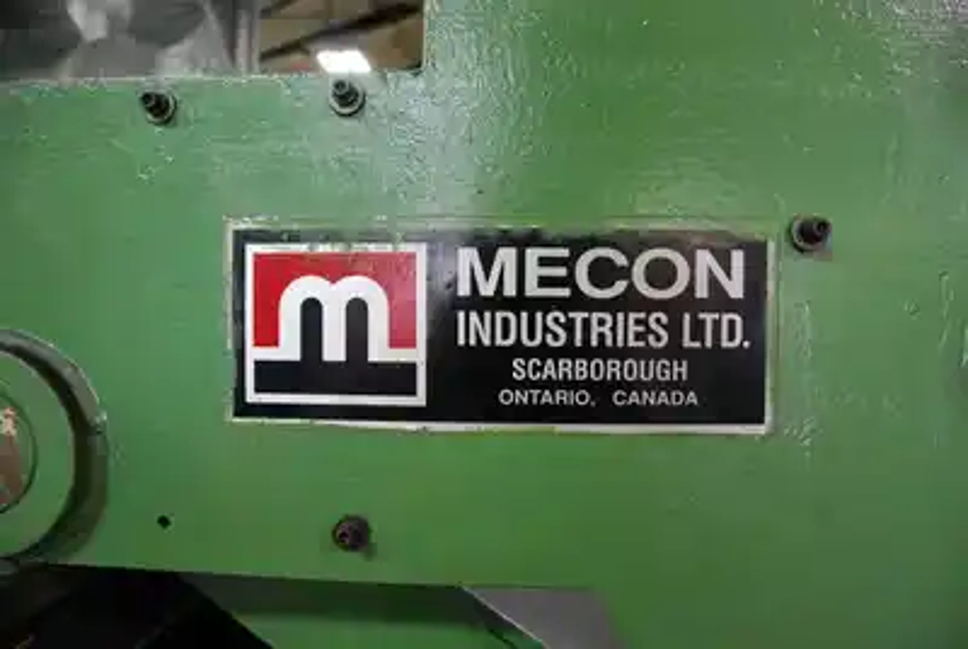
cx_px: 484
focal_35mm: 27
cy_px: 324
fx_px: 727
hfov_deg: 67.3
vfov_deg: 48.1
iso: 1250
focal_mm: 18
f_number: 3.5
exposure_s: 1/30
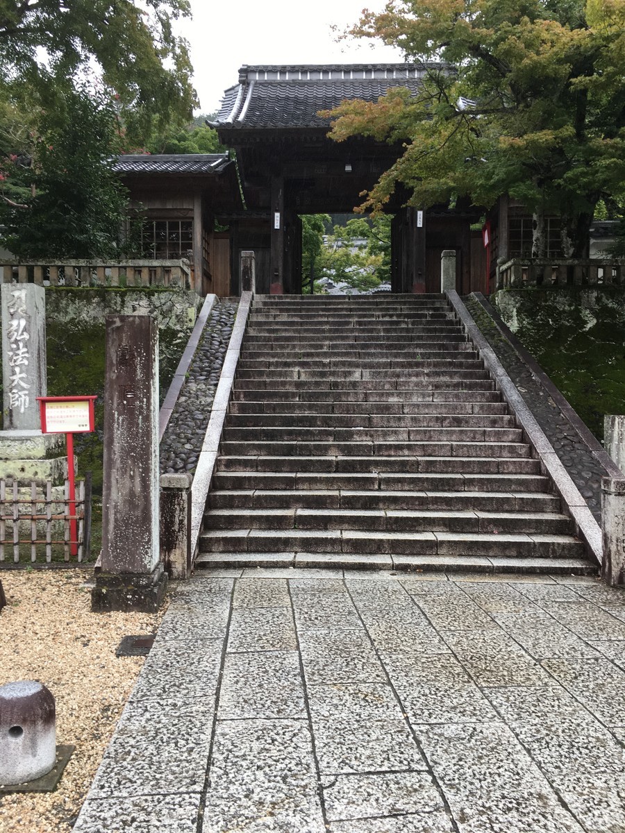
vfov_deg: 61.7
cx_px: 312
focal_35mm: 29
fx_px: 698
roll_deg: +1.3
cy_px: 416
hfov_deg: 48.2
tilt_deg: -0.5
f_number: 2.2
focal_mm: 4.15
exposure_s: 1/120
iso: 32
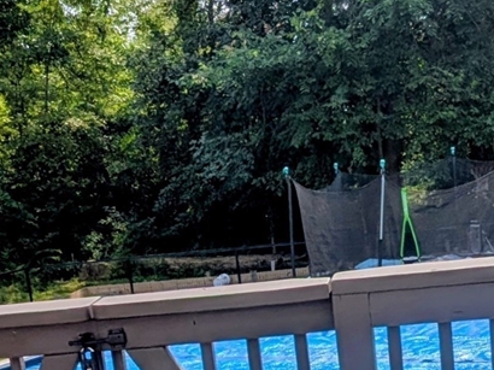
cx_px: 243
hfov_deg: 46.8
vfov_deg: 33.1
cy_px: 364
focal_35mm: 40
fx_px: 571
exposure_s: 1/1595
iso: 42
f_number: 2.2
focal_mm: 2.22
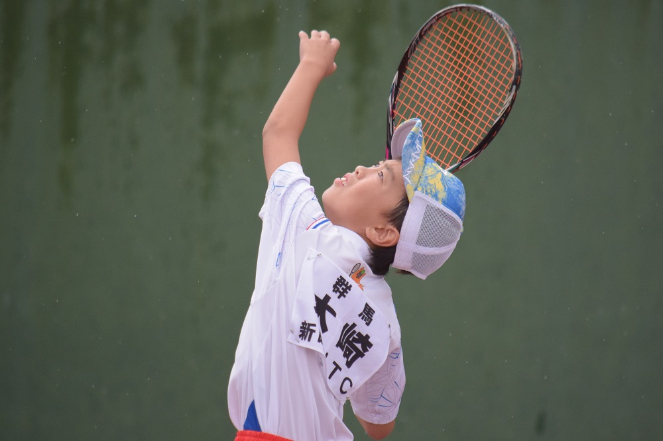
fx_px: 8284
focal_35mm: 450
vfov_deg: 3.1
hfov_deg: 4.6
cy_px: 220
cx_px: 332
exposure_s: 1/1250
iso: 1600
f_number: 5.6
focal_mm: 300
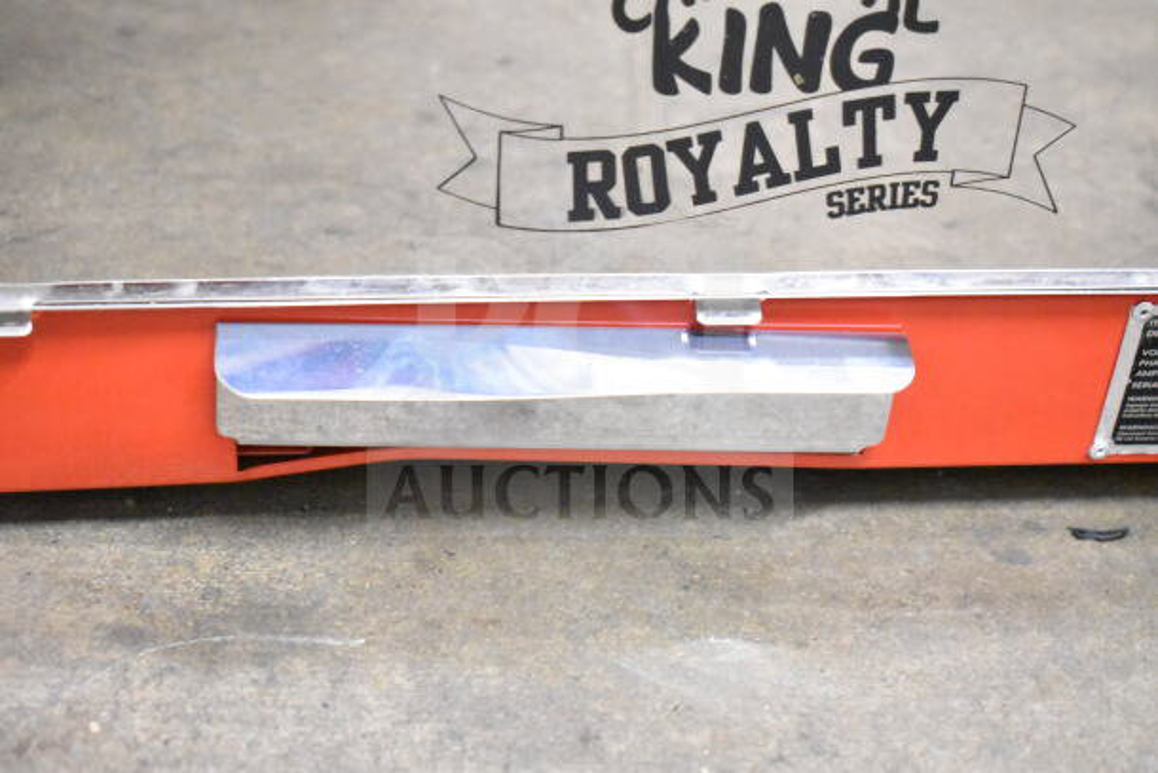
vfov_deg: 22.6
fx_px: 1930
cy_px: 386
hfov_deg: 33.4
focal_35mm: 60
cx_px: 579
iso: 16000
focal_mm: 40
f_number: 4.8
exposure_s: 1/60
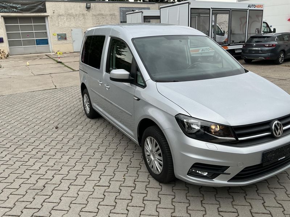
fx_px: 235
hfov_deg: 63.4
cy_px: 108
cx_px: 145
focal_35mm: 28
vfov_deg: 49.7
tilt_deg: -15.2
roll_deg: +0.6
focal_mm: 3
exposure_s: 1/519
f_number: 1.8
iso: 25
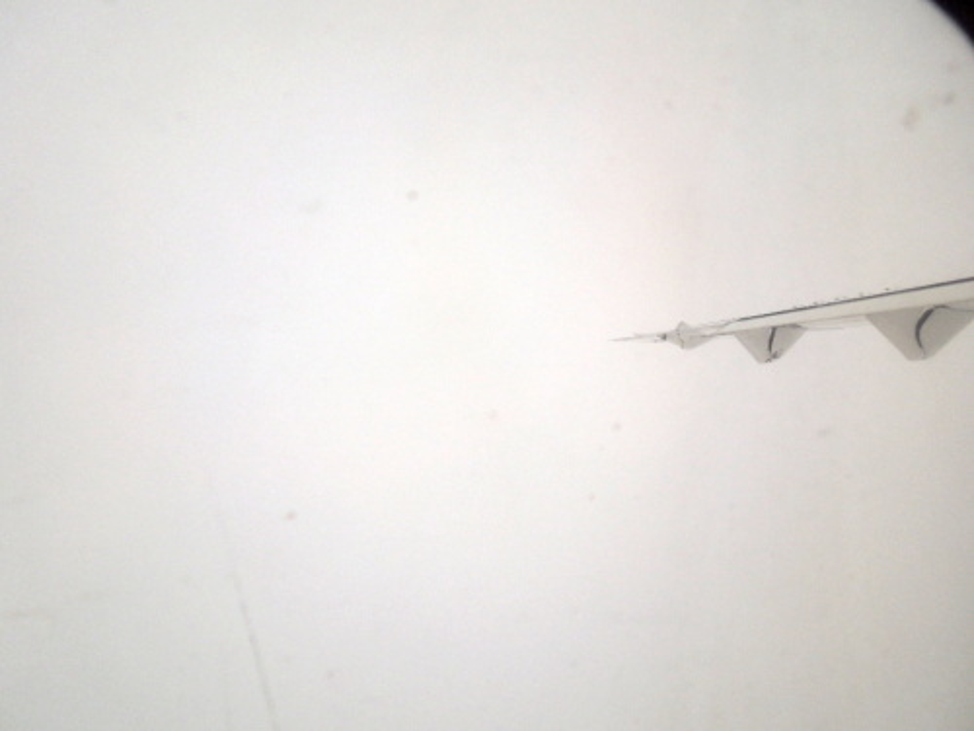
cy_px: 366
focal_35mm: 25
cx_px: 487
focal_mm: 4.5
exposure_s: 1/400
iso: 100
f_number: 6.6
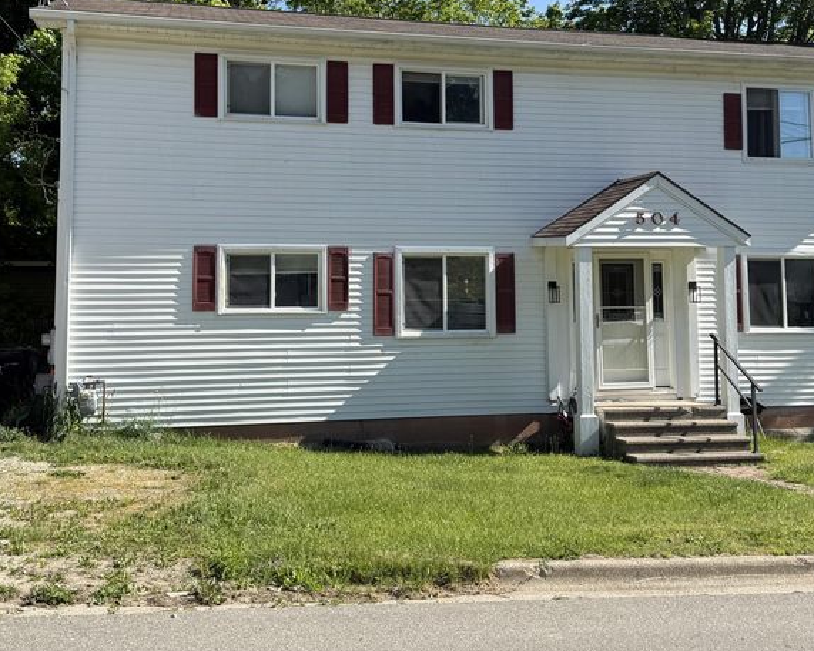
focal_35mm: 42
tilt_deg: +3.9
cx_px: 421
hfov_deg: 43.8
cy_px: 215
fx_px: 1012
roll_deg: +0.0
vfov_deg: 35.3
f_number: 1.78
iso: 80
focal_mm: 6.76
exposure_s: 1/3021
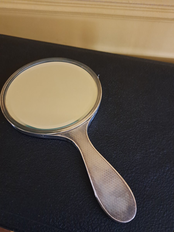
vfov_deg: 71.6
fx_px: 161
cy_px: 116
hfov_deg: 56.8
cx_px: 87
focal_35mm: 24
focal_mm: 5.23
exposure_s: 1/20
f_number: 1.8
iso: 1000
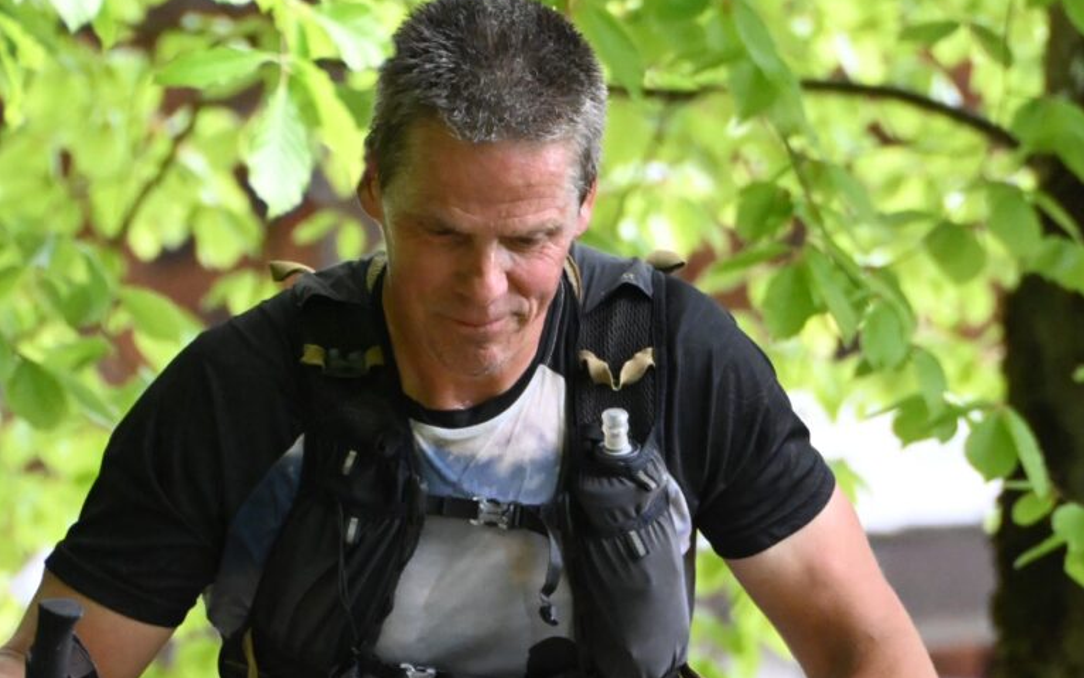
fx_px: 27183
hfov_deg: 2.3
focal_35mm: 920
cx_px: 542
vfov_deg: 1.4
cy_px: 253
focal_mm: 400
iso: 9000
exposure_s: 1/1000
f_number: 8
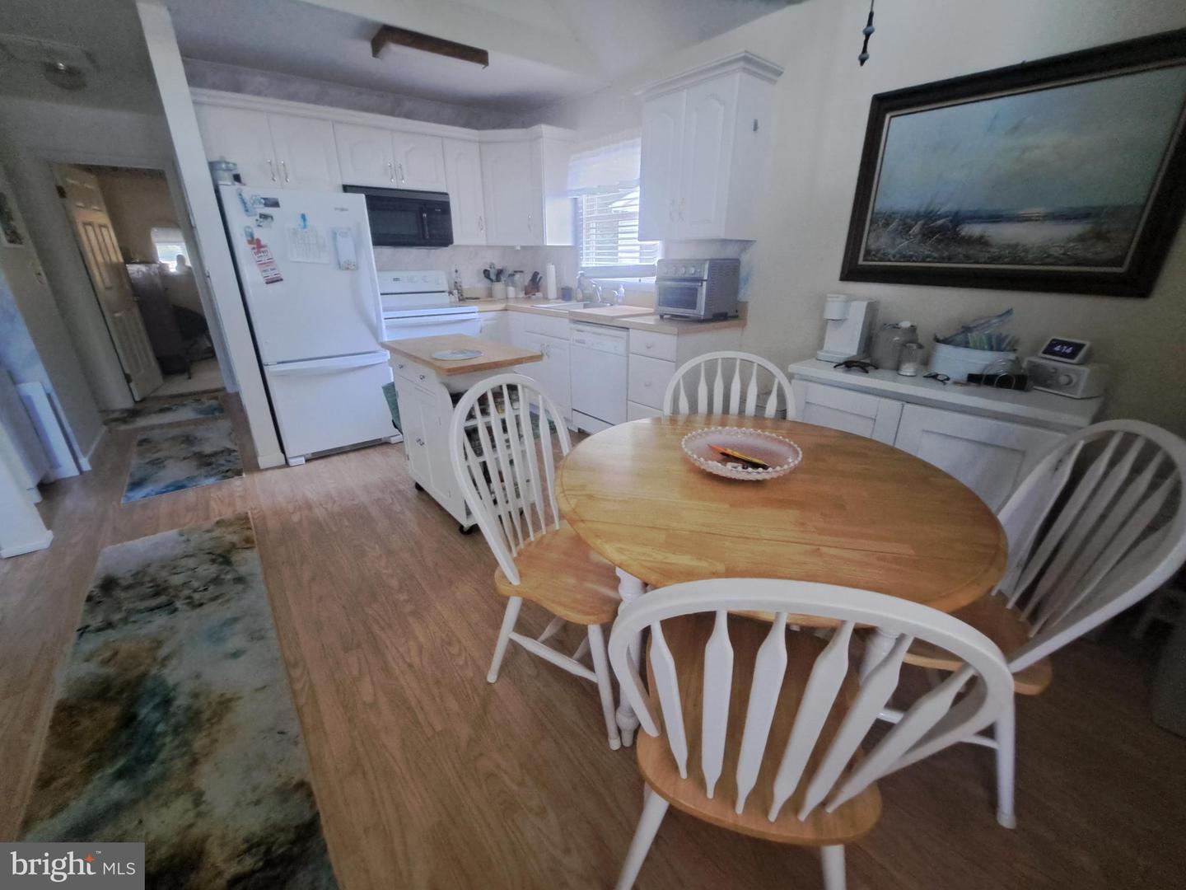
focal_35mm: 13
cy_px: 445
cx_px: 593
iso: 500
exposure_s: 1/24
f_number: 2.2
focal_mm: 1.74
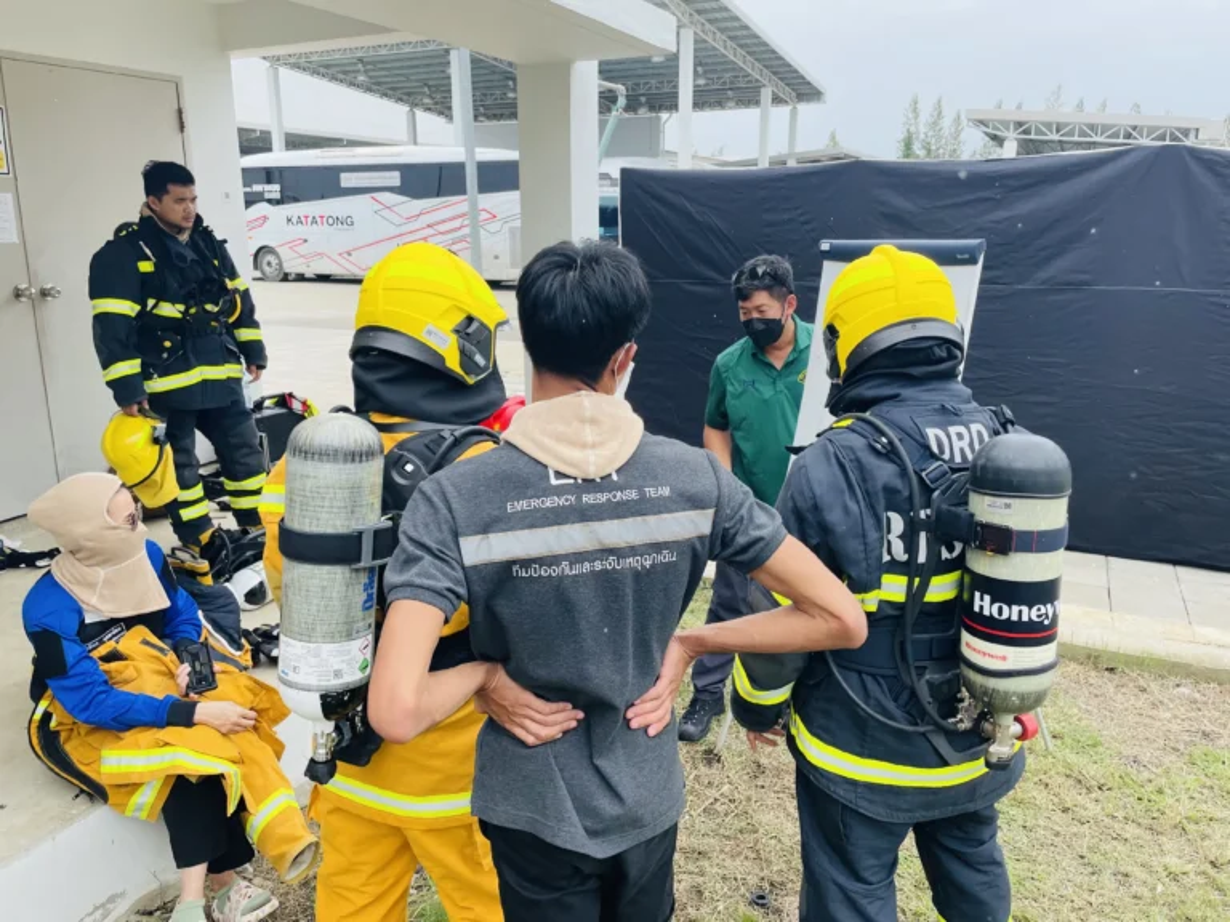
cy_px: 461
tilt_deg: -14.0
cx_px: 615
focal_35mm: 26
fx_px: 924
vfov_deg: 53.1
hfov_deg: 67.3
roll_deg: -0.6
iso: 32
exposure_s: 1/1233
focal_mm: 4.2
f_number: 1.6
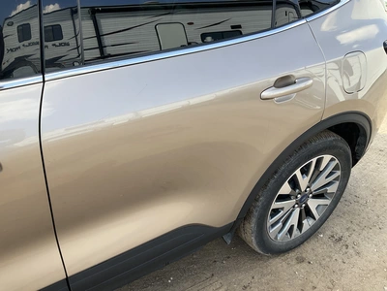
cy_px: 146
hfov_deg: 61.7
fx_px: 324
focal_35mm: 29
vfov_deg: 48.2
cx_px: 194
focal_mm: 3
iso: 25
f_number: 1.8
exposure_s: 1/276
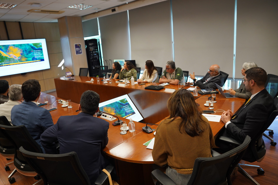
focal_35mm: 24
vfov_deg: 53.1
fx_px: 185
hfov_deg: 73.7
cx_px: 139
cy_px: 92
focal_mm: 24
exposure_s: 1/160
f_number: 4
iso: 1600
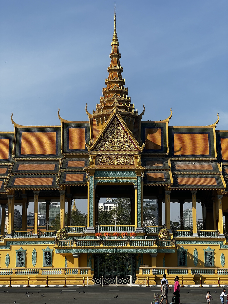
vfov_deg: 25.3
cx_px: 114
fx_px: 676
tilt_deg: +9.6
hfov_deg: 19.1
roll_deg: +0.0
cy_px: 152
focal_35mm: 77
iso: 32
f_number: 2.8
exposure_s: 1/889
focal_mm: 9
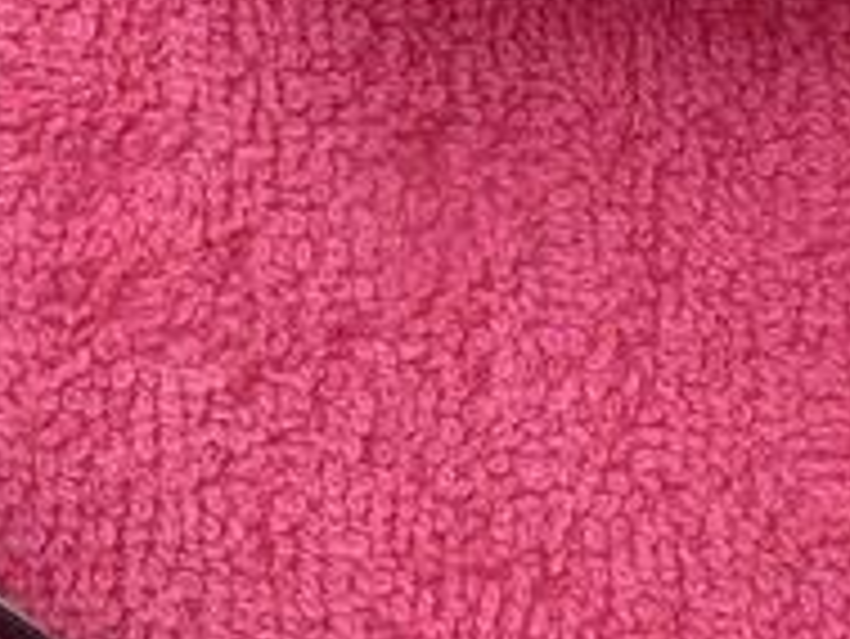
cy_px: -292
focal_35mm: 132
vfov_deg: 10.9
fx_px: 3243
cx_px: 639
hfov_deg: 14.9
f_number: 3.5
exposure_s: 1/60
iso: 400
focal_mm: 4.5
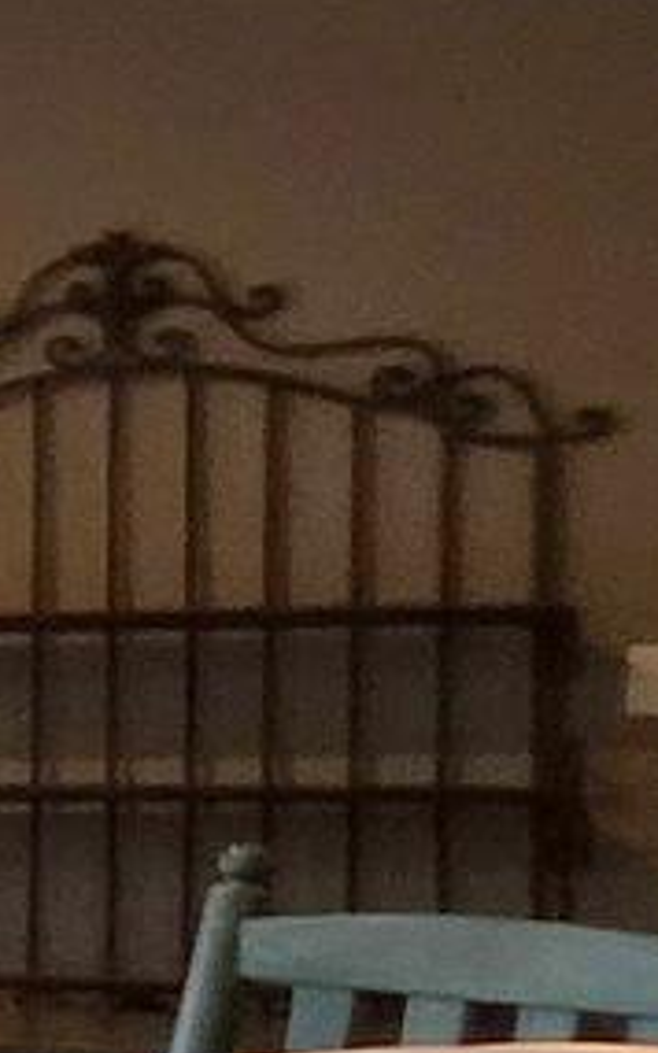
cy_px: 813
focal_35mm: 99
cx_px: -3020
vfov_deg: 20.8
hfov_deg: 5.6
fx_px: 2842
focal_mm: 2.2
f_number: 1.9
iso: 200
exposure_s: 1/60.2
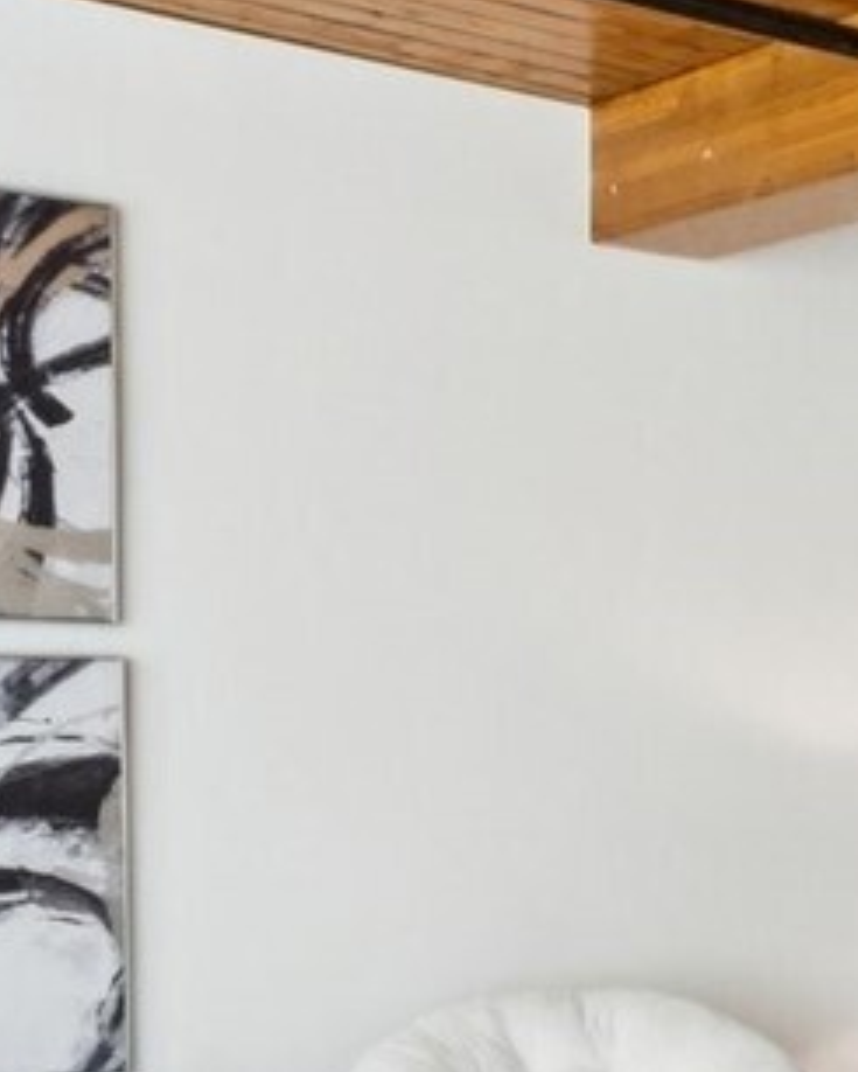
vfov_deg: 24.1
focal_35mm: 78
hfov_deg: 15.7
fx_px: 2475
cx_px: 1697
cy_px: 832
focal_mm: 10
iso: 250
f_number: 9
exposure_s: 1/5
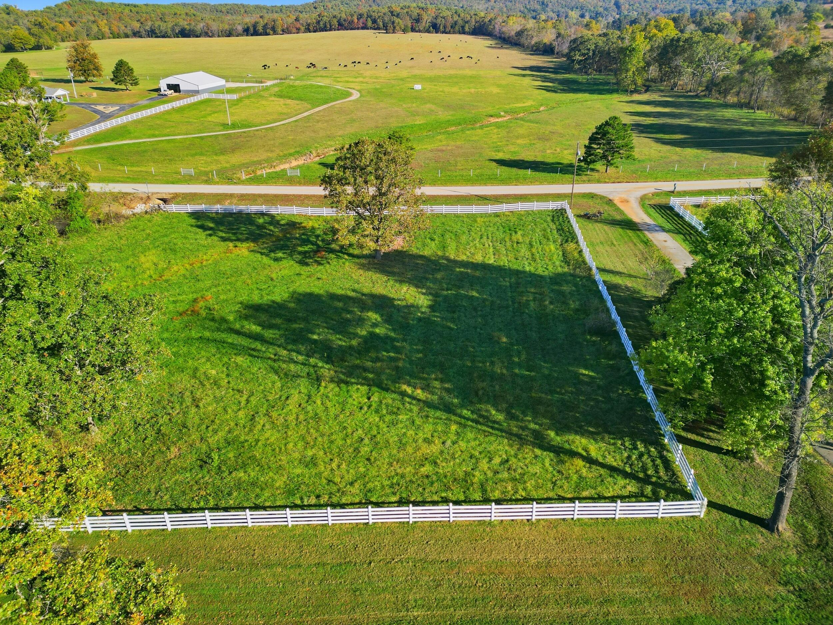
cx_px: 416
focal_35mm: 24
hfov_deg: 71.6
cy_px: 312
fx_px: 578
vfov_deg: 56.8
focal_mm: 6.7
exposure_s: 1/725
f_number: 1.7
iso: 100
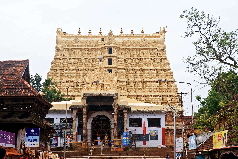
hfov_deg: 43.6
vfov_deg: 29.9
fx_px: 298
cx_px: 119
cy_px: 80
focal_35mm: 45
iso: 100
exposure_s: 1/320
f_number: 8
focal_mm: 30
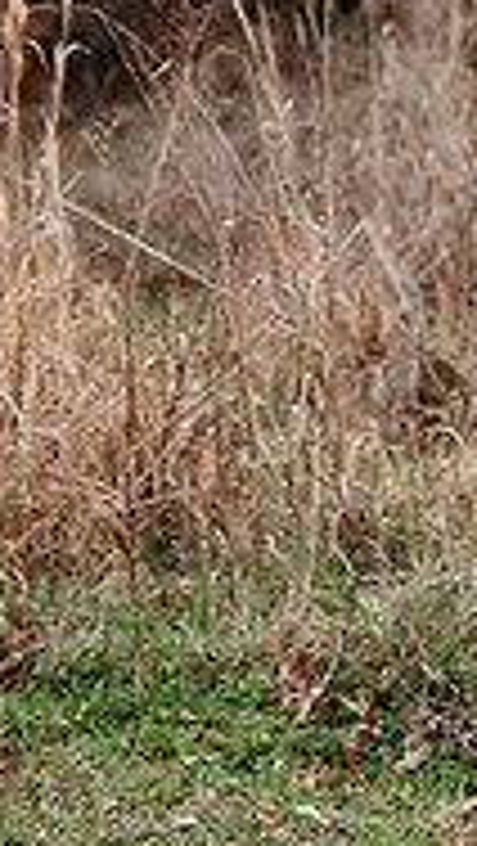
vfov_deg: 10.0
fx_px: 4781
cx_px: 580
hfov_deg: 5.7
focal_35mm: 213
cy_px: -81
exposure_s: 1/400
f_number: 2.5
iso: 320
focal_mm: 85
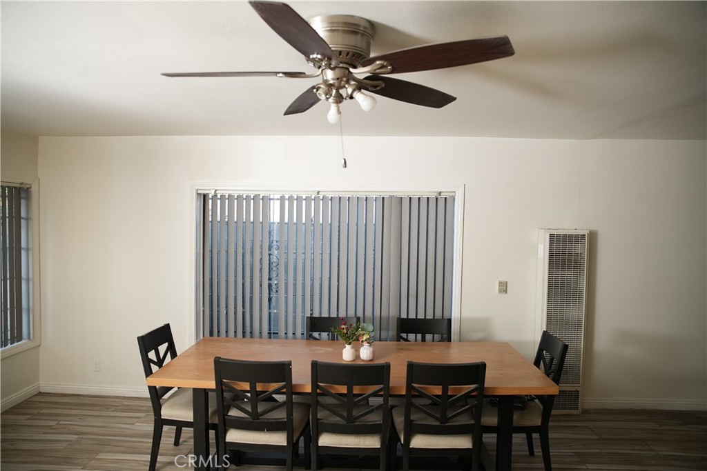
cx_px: 354
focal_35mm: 24
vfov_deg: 53.1
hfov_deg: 73.7
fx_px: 471
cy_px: 236
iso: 500
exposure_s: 1/60
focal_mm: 24
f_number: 3.5
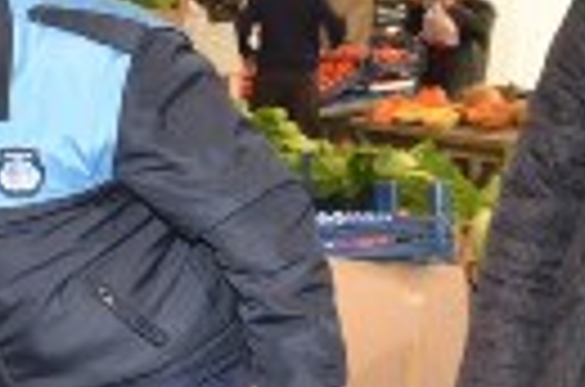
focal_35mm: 133
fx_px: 2156
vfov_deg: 10.1
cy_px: 477
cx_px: -166
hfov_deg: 14.8
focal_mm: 18
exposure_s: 1/60
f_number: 5.6
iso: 400
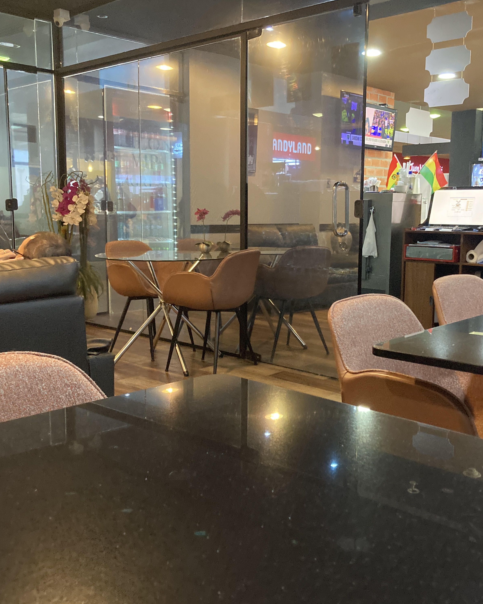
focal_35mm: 37
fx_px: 661
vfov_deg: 49.1
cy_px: 302
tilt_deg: -7.3
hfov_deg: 40.0
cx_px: 287
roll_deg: -0.2
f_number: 1.8
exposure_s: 1/30
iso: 500
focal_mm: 3.99
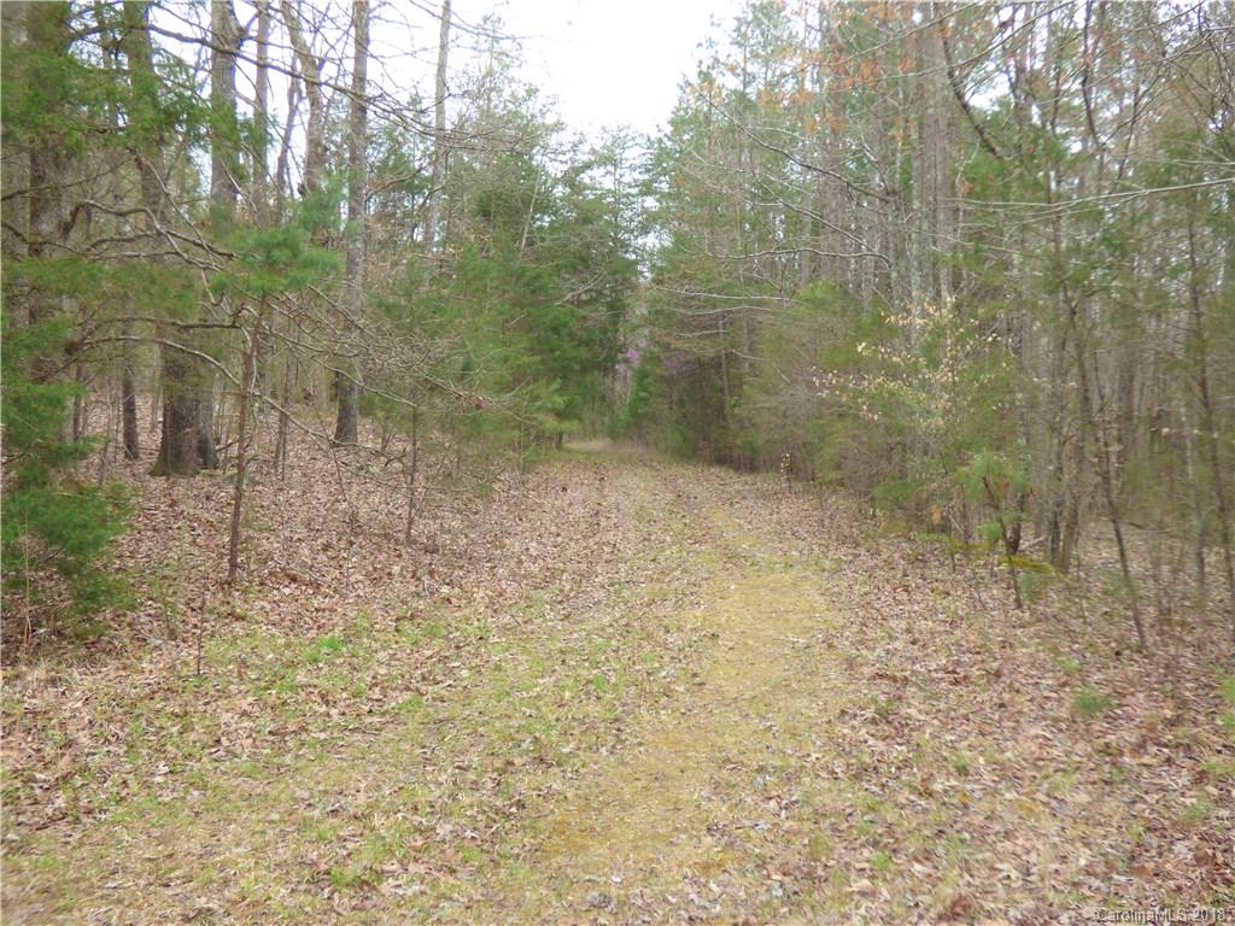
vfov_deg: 44.2
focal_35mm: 32
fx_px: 1142
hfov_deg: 56.8
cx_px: 618
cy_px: 463
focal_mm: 5.53
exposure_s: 1/200
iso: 100
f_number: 3.3
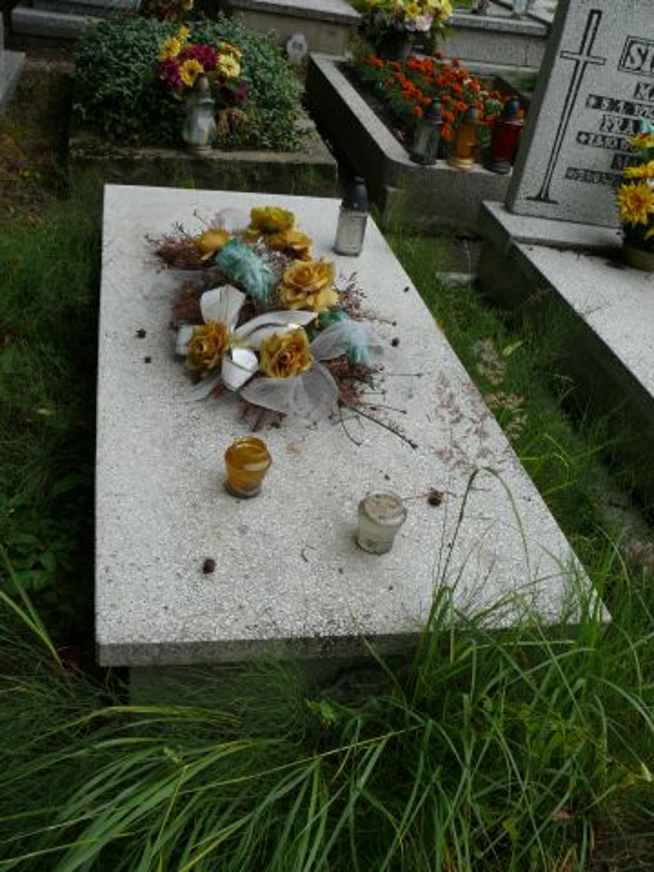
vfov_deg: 52.6
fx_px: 882
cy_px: 436
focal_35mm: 35
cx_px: 327
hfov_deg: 40.7
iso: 100
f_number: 4
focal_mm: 7.4
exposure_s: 1/125
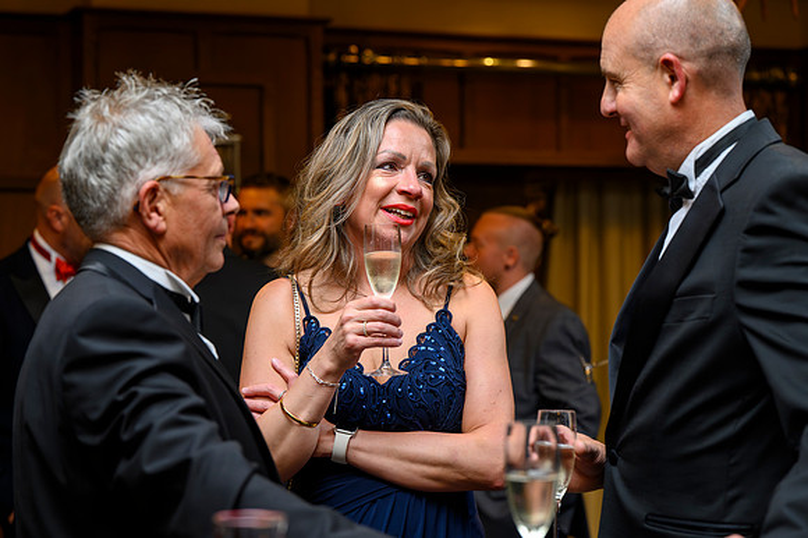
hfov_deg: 25.7
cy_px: 269
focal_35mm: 79
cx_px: 404
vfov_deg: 17.3
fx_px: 1772
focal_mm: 79
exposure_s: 1/200
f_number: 4
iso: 1600
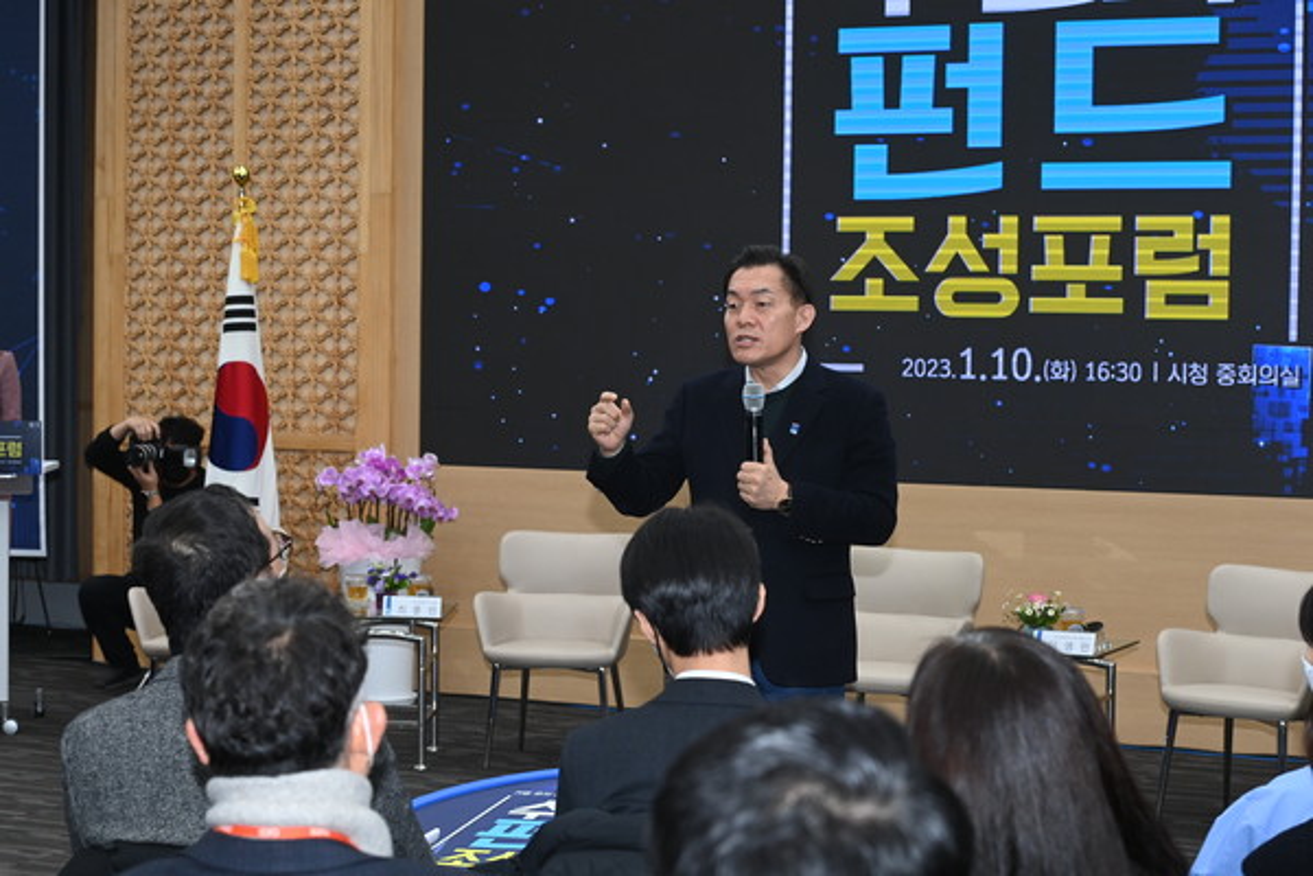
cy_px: 438
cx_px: 656
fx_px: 2553
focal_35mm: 70
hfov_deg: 28.8
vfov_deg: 19.5
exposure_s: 1/250
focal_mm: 70
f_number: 7.1
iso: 2000
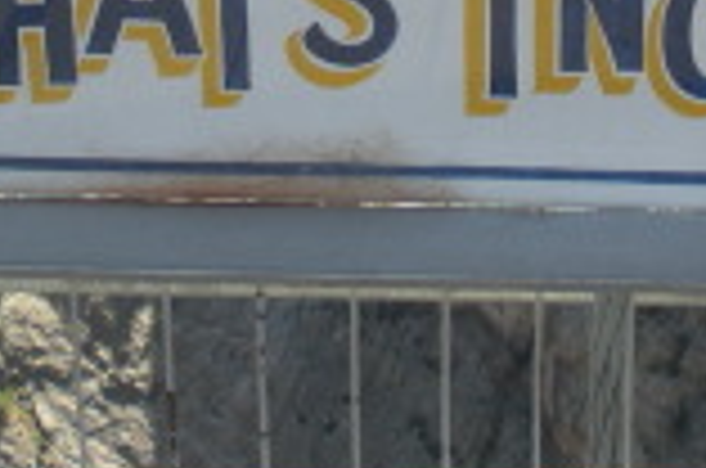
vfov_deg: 8.6
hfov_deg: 13.4
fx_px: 2994
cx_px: 607
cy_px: -333
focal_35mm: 153
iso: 64
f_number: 3.5
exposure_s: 1/257
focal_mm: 6.3
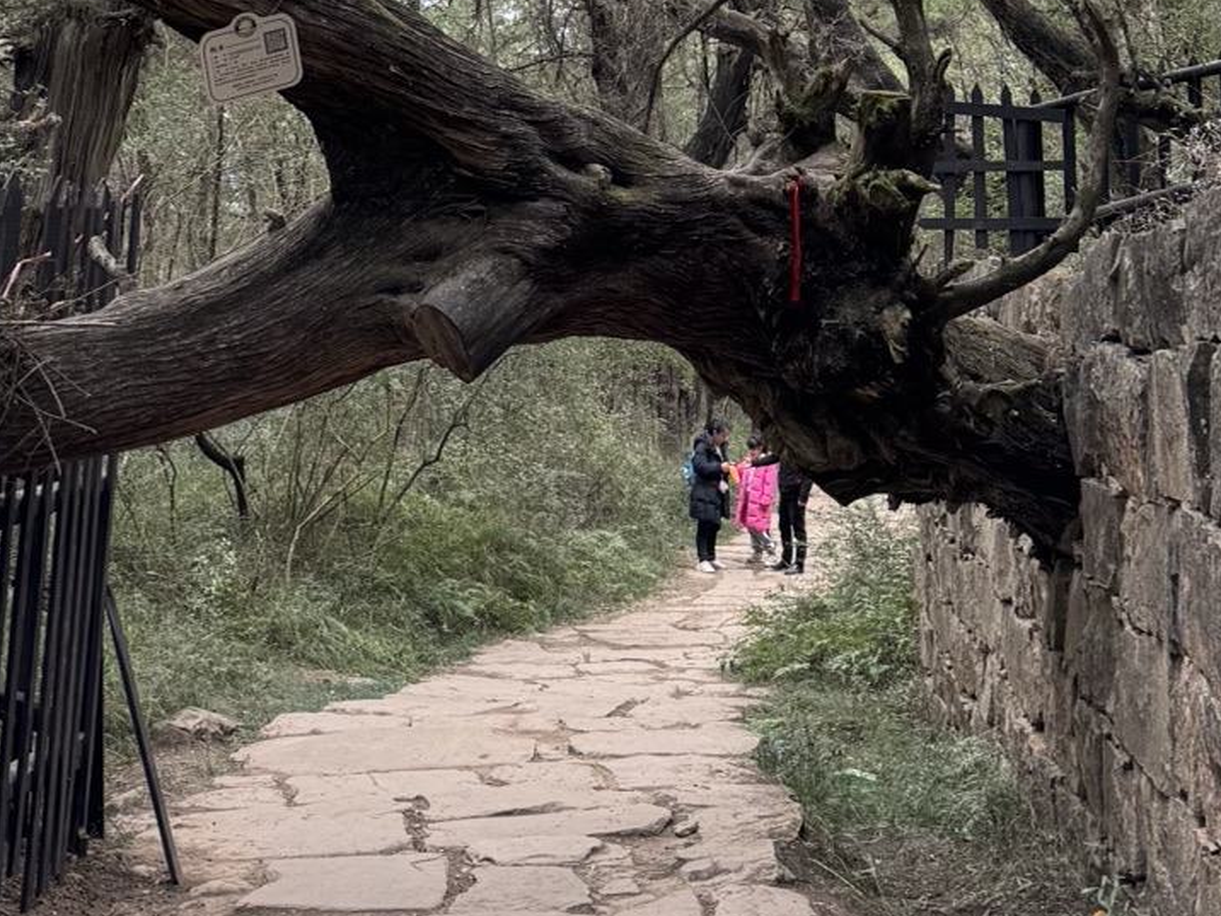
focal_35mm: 67
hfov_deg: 28.9
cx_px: 699
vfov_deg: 19.4
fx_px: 2363
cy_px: -423
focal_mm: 6.86
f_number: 1.78
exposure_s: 1/143
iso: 100
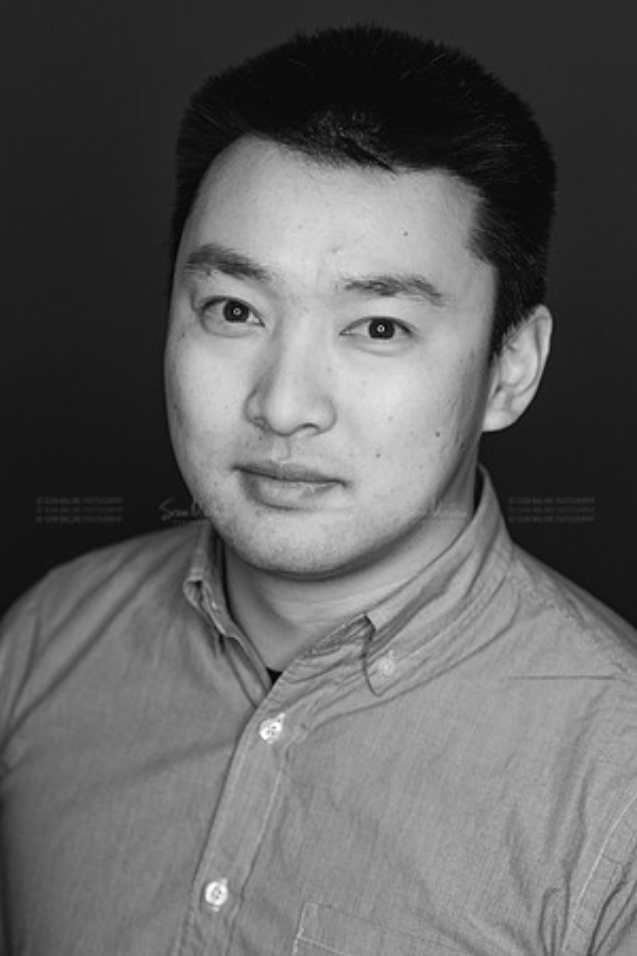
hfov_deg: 16.1
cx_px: 318
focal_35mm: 85
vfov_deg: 23.9
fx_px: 2256
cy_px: 478
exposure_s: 1/640
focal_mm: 85
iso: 2000
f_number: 3.5
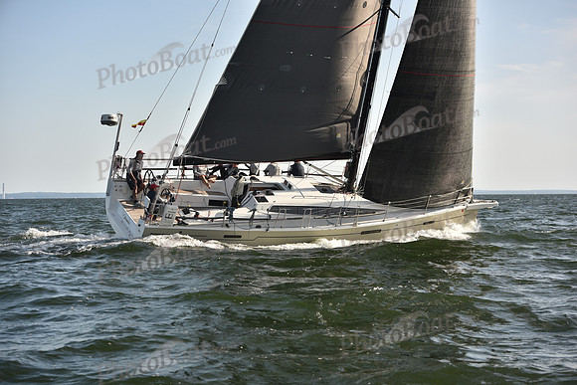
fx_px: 1122
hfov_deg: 28.8
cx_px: 288
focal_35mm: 70
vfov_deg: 19.5
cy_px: 192
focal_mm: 70
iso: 250
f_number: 4.5
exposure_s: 1/800
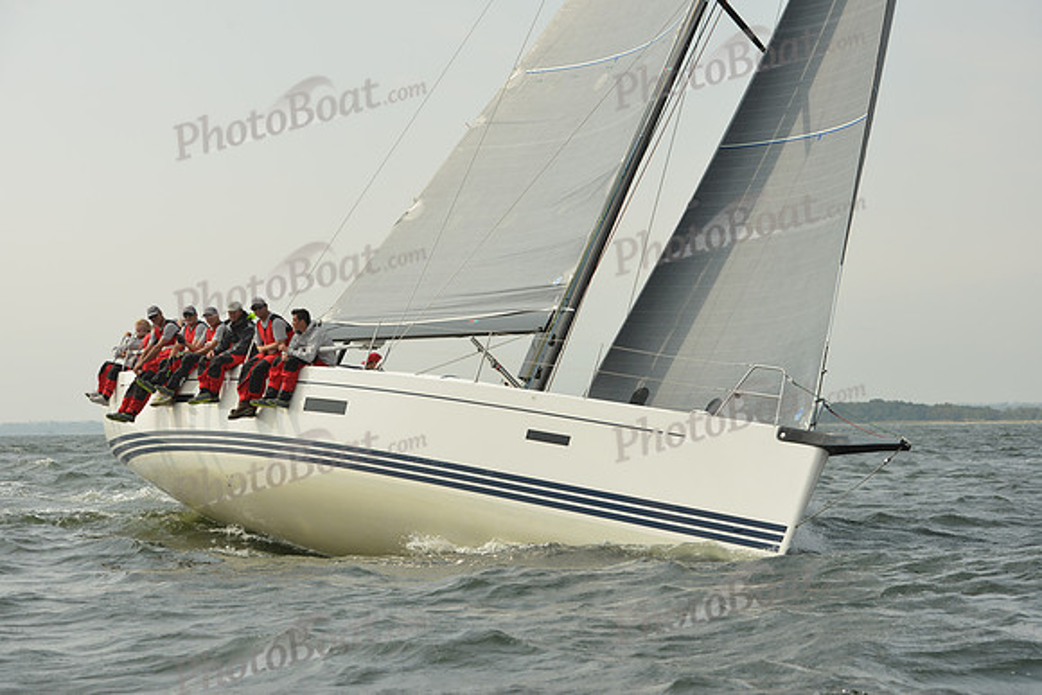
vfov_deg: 16.1
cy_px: 348
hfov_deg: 23.9
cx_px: 521
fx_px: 2461
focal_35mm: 85
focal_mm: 85
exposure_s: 1/1250
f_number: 9
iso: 320
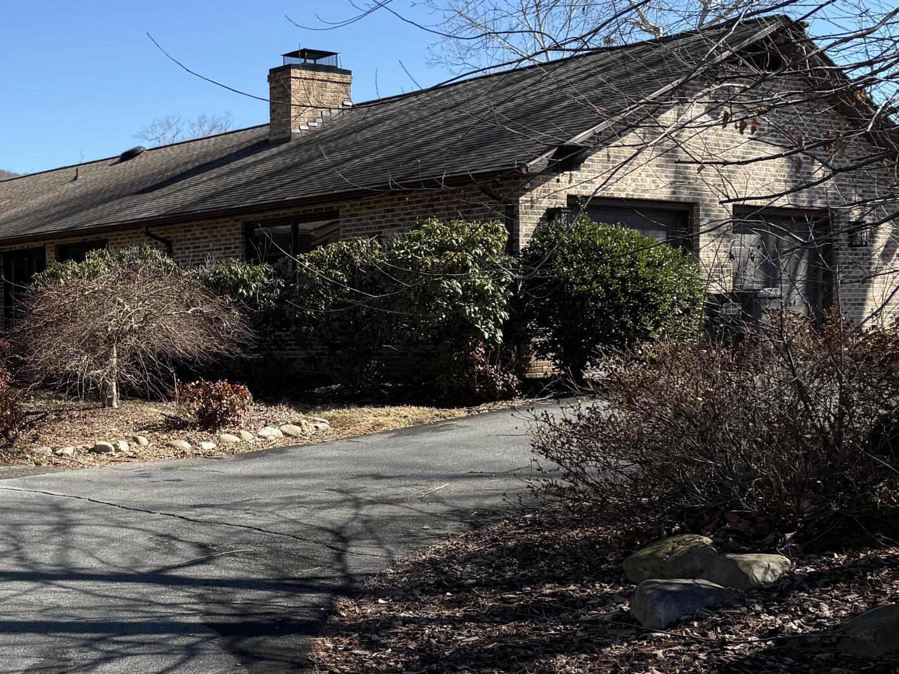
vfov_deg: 28.5
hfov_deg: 34.3
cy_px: 383
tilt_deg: -1.4
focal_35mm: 51
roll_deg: +1.0
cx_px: 6
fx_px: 1325
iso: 80
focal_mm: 6.76
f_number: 1.78
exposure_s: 1/2445
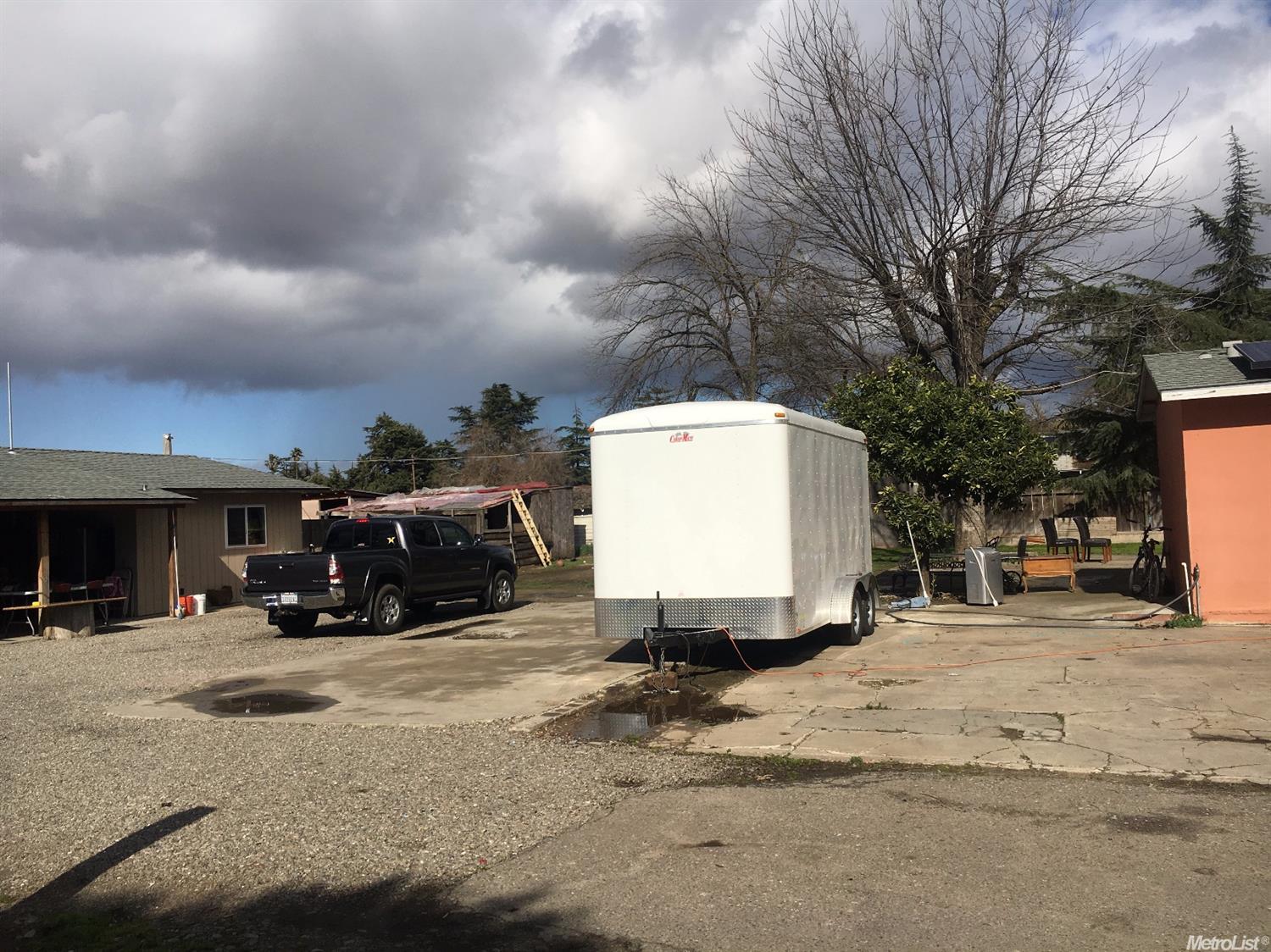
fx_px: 1064
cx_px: 636
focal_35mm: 29
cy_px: 476
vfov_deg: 48.2
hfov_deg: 61.7
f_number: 2.2
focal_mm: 4.15
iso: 25
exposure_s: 1/3077
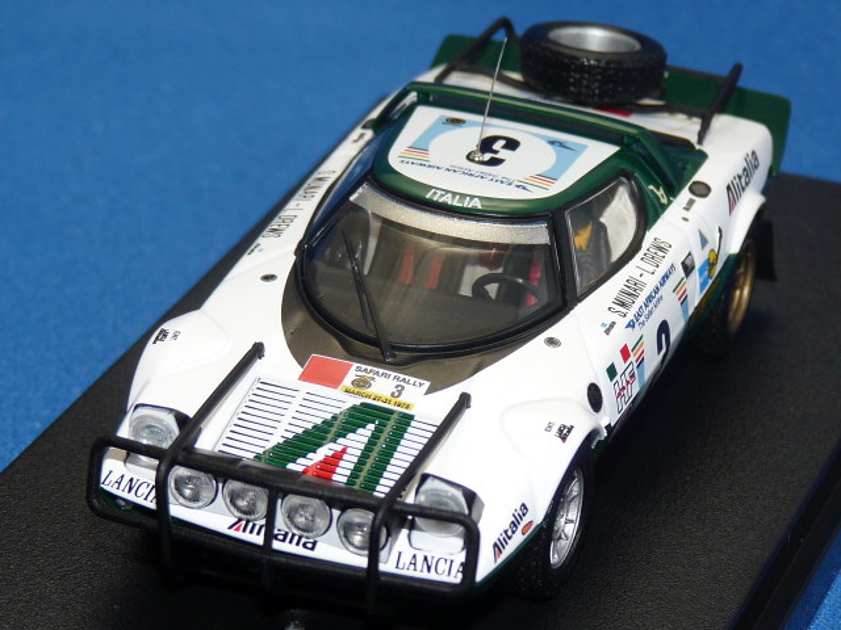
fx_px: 3596
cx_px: 420
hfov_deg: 13.3
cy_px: 315
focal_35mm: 148
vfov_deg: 10.0
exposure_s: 1/40
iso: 100
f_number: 3.4
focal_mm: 14.9
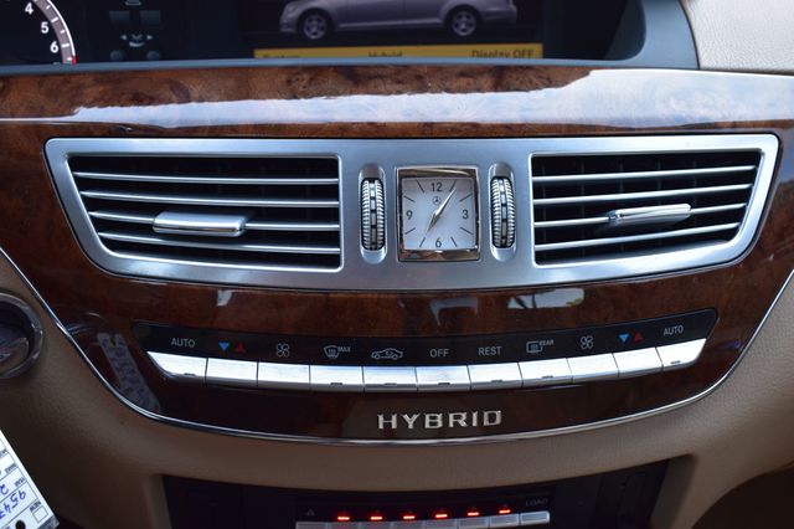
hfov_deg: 47.9
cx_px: 397
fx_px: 893
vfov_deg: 33.0
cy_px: 264
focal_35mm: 40
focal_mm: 27
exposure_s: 1/25
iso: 400
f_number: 7.1
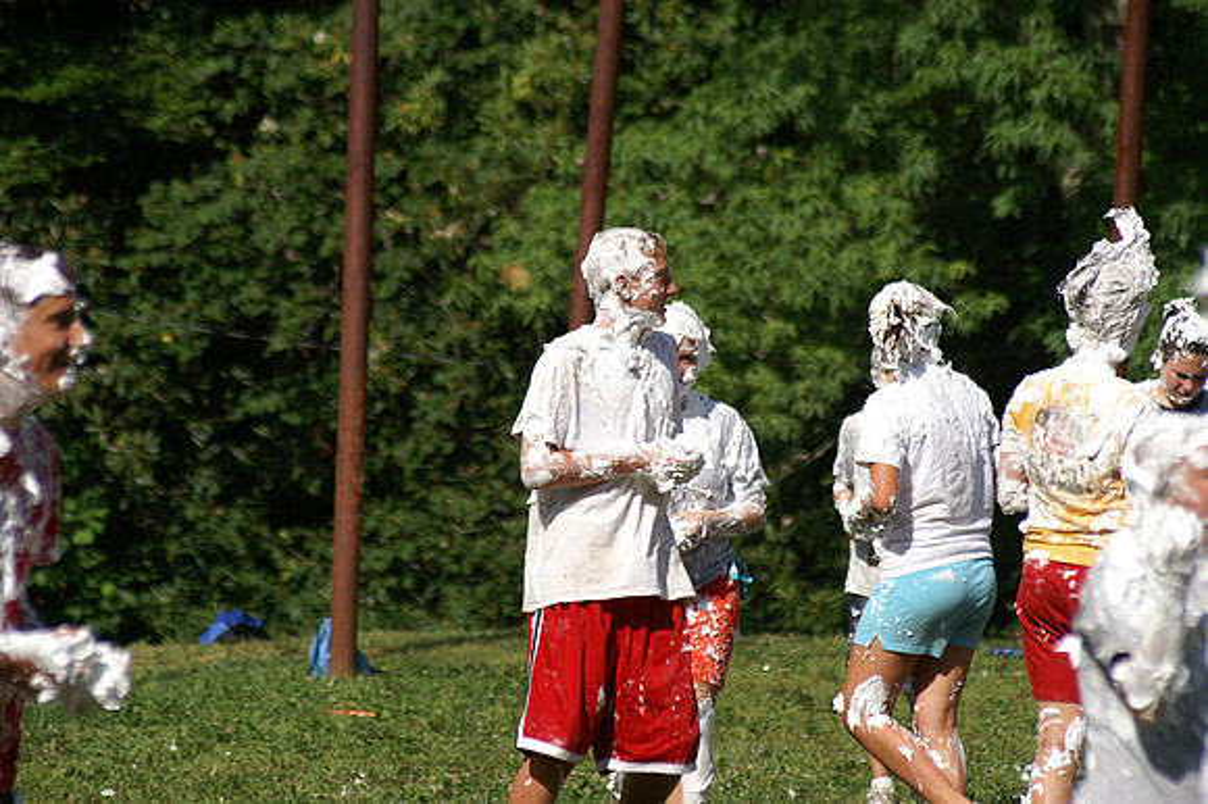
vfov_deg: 5.7
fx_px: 8048
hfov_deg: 8.6
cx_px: 604
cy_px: 402
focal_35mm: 240
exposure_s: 1/1000
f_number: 6.3
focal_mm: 160
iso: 100
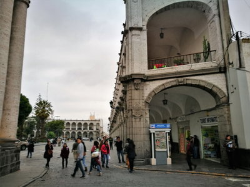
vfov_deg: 51.4
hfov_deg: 65.3
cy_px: 94
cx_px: 125
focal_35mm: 27
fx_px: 195
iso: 80
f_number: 2.2
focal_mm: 4.5
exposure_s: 1/60
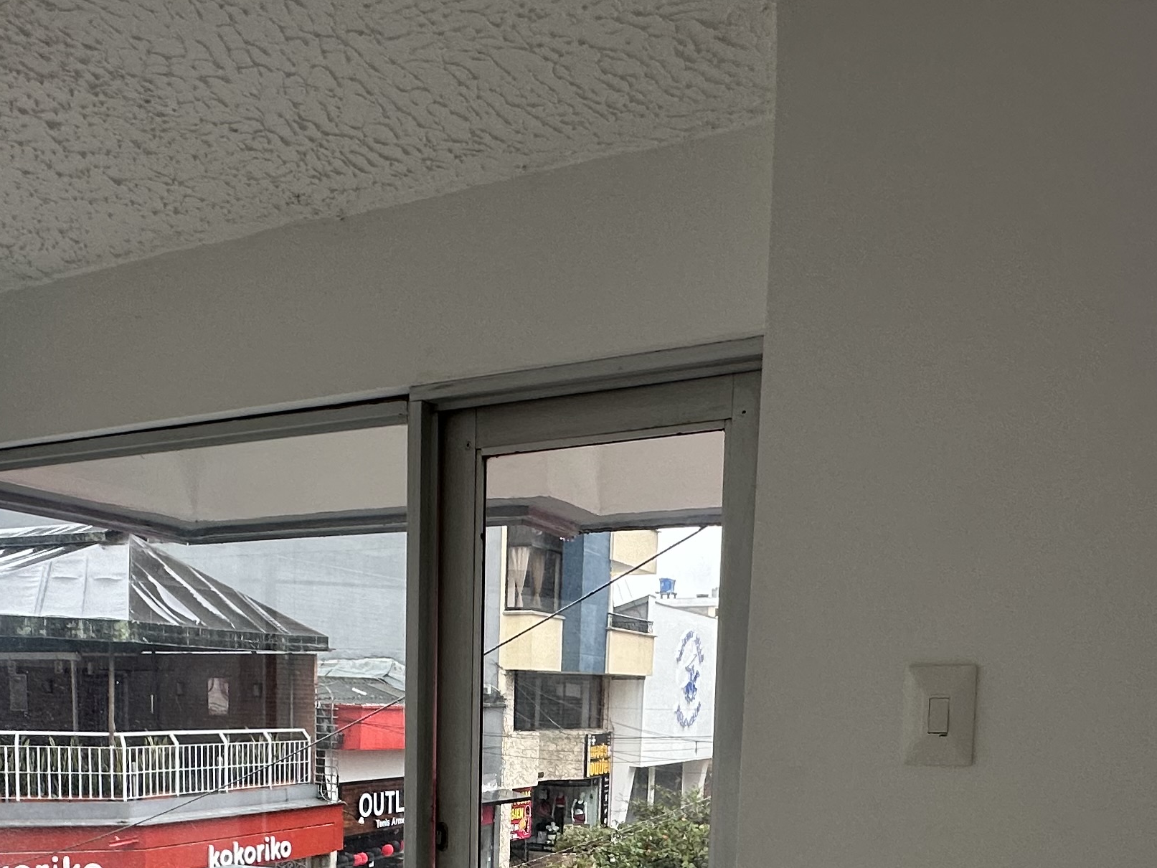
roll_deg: -1.6
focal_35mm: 35
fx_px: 1170
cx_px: 467
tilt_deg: -8.5
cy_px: 858
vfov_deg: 36.7
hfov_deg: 52.3
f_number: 2.2
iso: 80
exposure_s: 1/99
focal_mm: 2.22
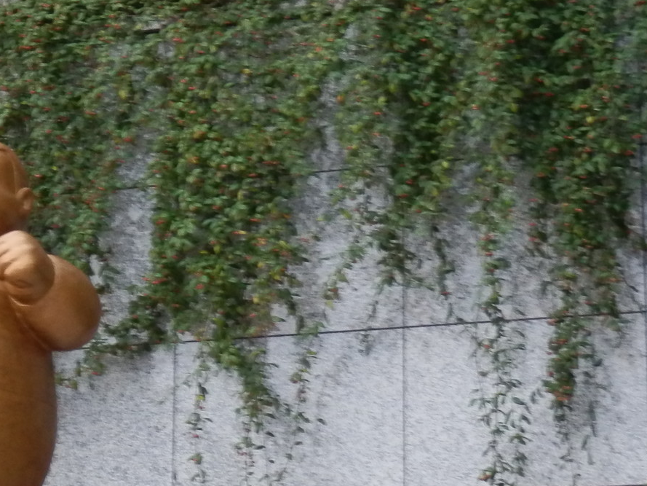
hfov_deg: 14.4
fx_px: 2524
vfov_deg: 11.0
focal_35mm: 135
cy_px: 384
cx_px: -1
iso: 400
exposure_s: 1/30
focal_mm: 10.8
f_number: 4.2
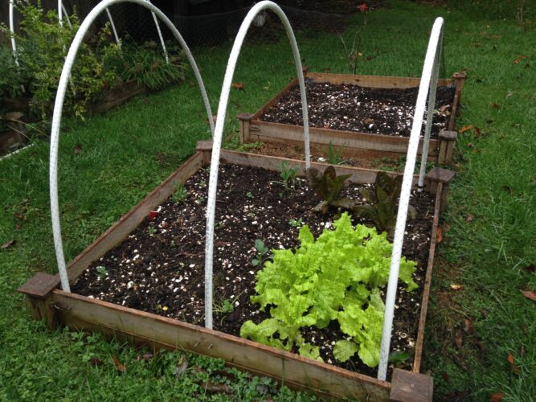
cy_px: 201
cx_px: 268
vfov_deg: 42.9
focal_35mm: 33
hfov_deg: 55.4
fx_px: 511
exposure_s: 1/40
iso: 64
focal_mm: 4.12
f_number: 2.4
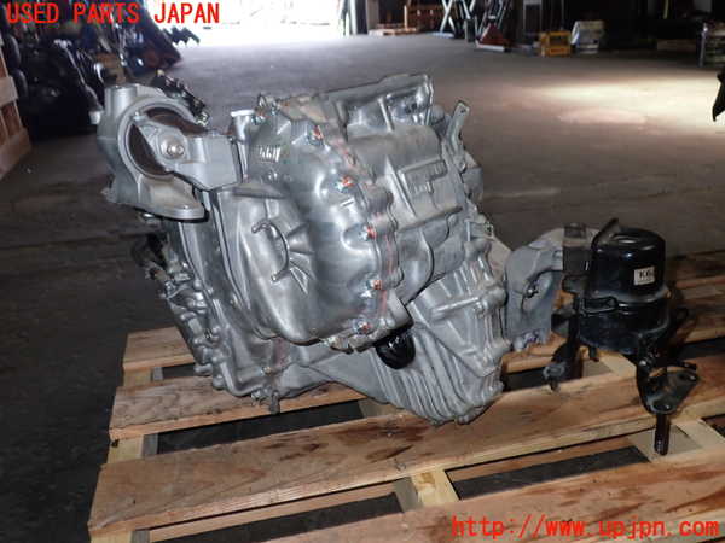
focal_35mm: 30
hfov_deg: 60.0
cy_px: 272
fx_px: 628
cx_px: 362
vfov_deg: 46.8
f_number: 6.3
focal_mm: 5.4
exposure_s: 1/30
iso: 200
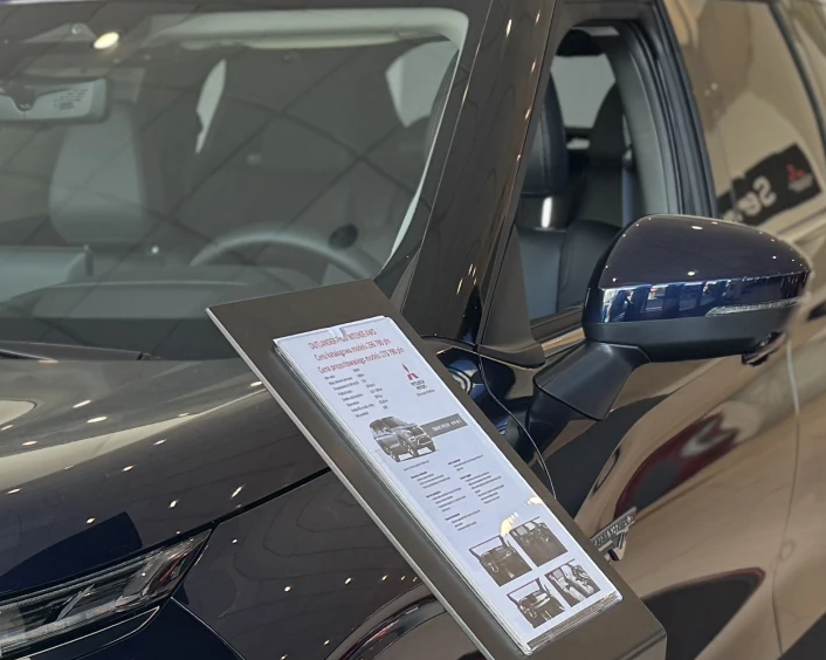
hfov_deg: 21.4
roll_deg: +1.2
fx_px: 2077
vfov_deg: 17.5
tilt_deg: -14.6
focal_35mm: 85
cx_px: -76
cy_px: 702
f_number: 1.78
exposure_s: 1/100
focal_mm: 6.76
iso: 100
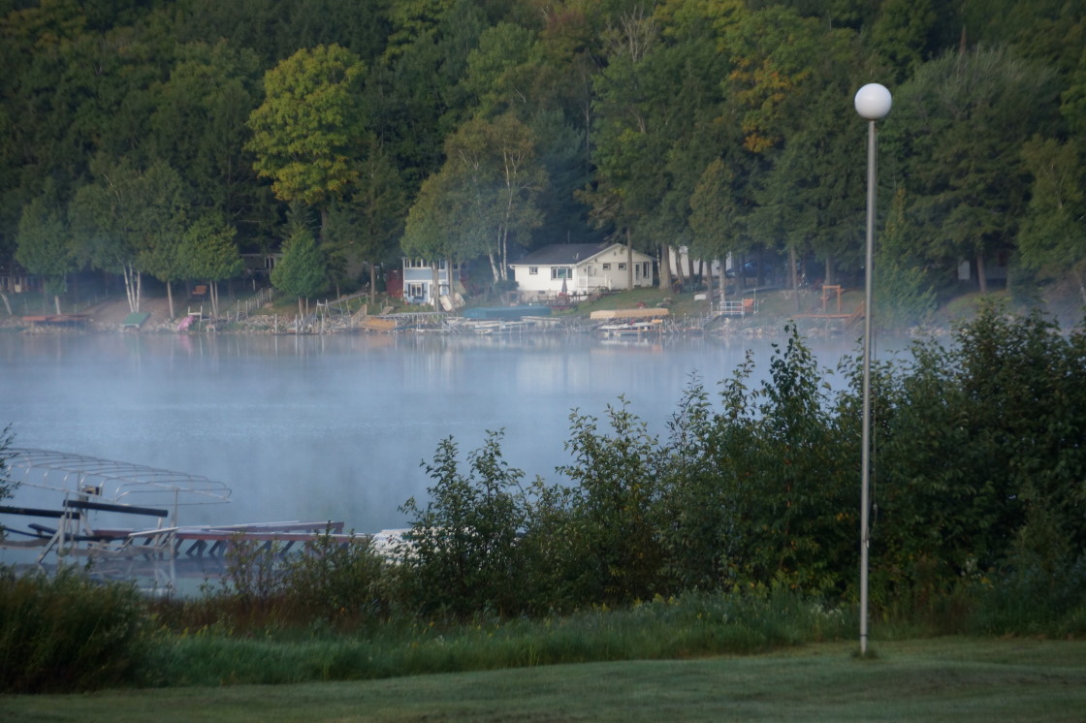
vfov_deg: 6.8
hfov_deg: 10.2
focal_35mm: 202
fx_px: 6107
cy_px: 362
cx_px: 543
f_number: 5.6
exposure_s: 1/250
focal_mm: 135
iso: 500
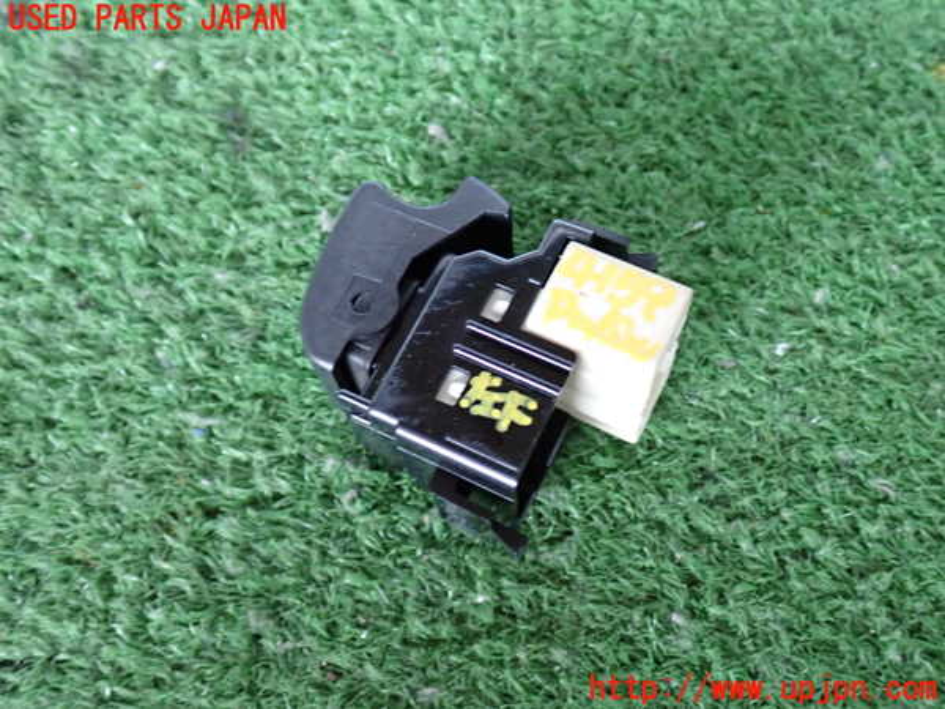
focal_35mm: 36
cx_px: 472
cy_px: 354
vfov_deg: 39.7
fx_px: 983
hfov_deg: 51.4
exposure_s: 1/40
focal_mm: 6.37
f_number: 2.5
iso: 500
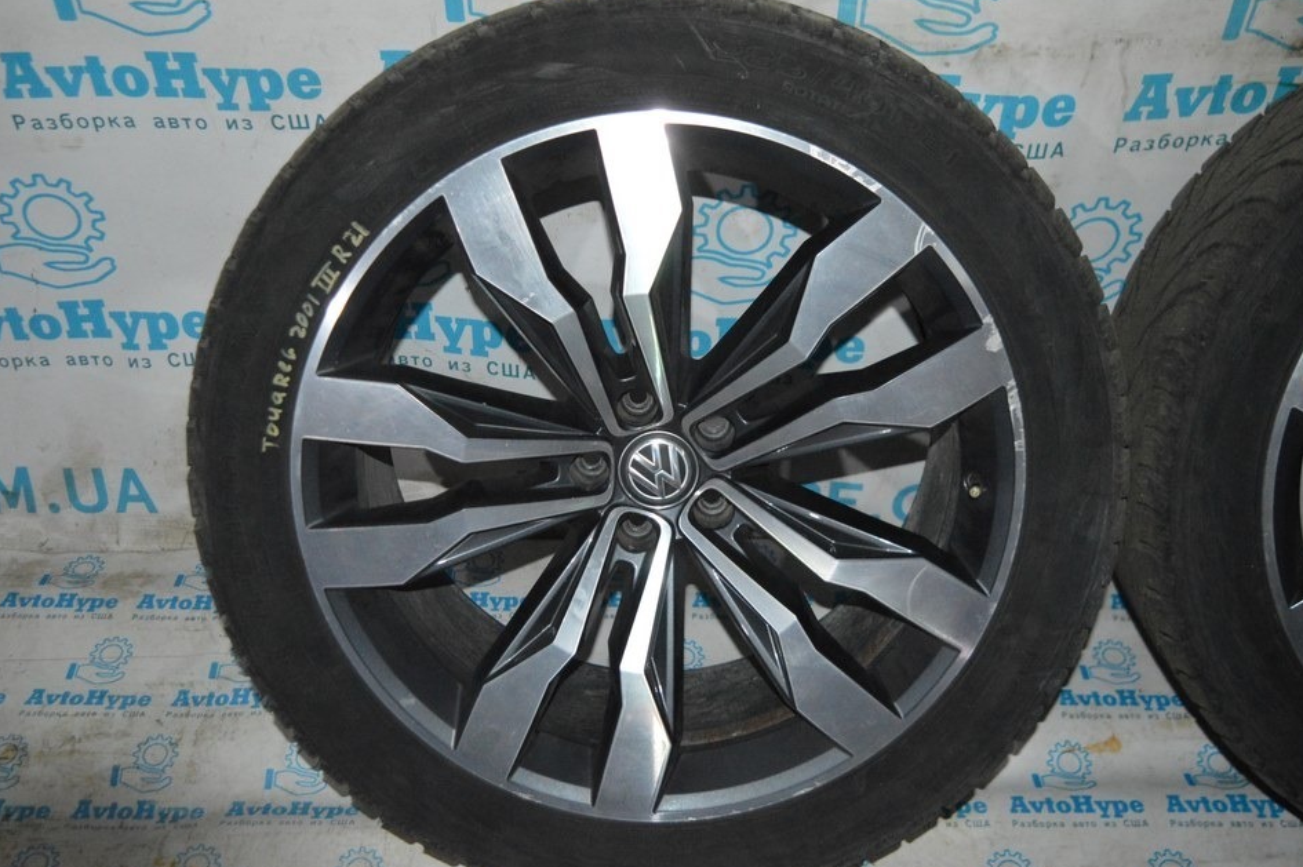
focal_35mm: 39
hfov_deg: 49.6
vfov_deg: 34.2
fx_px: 1411
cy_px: 431
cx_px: 637
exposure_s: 1/60
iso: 3200
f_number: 4
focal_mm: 24
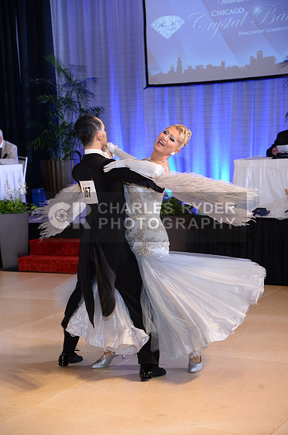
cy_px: 218
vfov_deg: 27.0
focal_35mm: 75
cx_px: 144
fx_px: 903
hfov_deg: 18.1
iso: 1250
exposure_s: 1/250
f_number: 5
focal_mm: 75
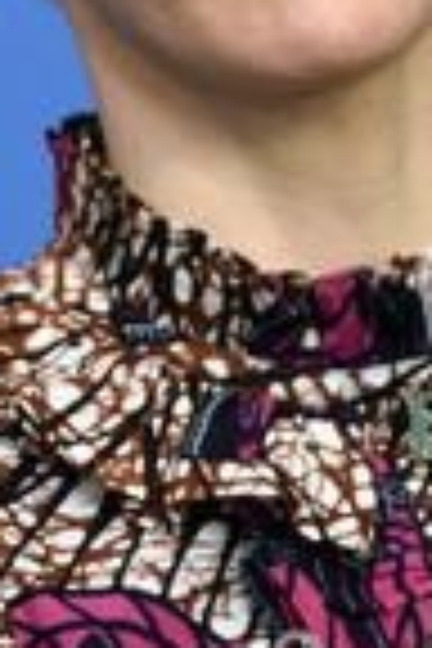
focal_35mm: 831
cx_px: 238
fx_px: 14957
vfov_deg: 2.5
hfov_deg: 1.7
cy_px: 63
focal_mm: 200
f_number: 3.2
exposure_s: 1/400
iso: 640
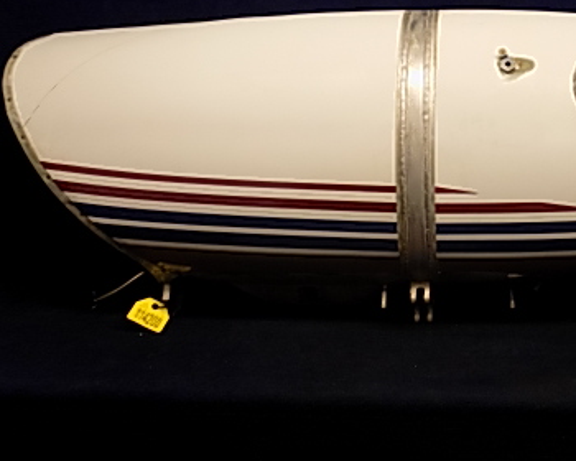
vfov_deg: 35.7
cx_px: 448
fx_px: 699
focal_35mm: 41
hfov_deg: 43.0
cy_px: 120
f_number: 3.1
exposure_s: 1/60
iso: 80
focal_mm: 4
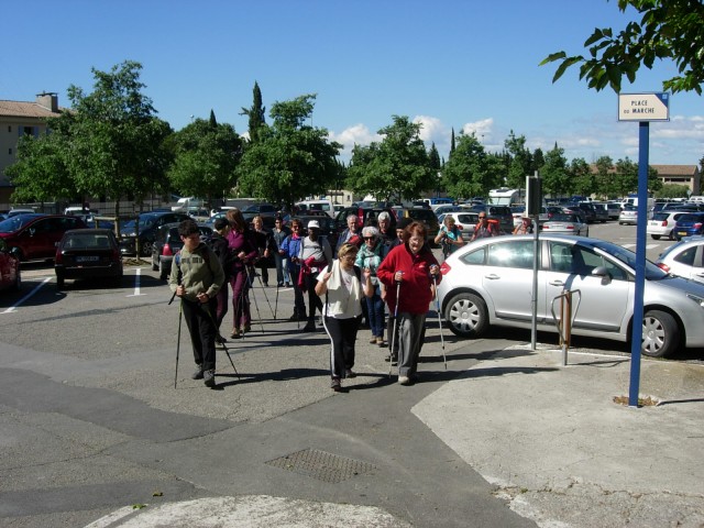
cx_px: 352
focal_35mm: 38
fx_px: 773
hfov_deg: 49.0
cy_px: 264
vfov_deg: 37.7
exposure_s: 1/813
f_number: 4.8
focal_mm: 7.8
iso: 64
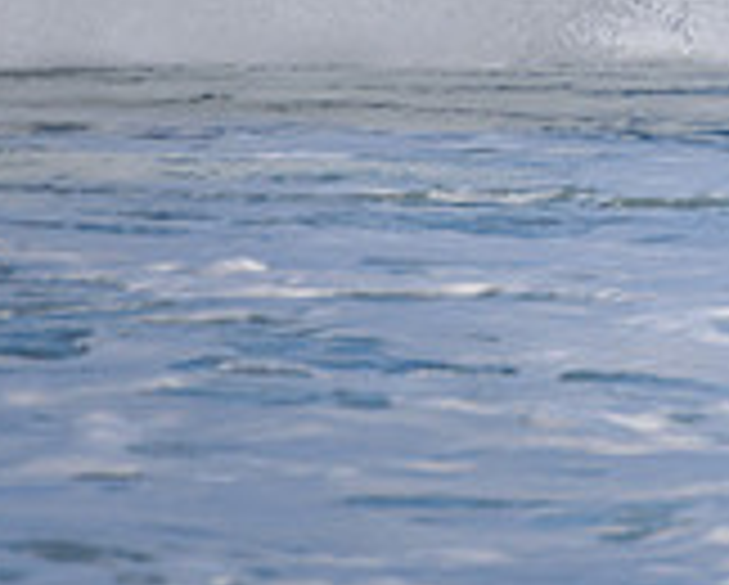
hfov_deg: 0.8
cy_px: -191
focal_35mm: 2515
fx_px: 54328
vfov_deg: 0.6
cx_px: 1278
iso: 280
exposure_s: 1/2000
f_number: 5.6
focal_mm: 500
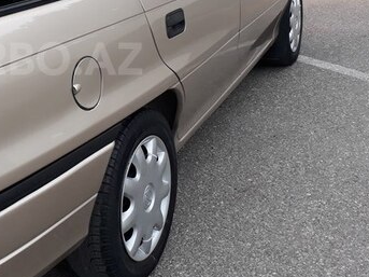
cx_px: 32
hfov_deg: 34.6
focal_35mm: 52
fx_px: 554
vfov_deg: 27.5
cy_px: 59
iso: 100
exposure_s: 1/33
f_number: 1.9
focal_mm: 3.6
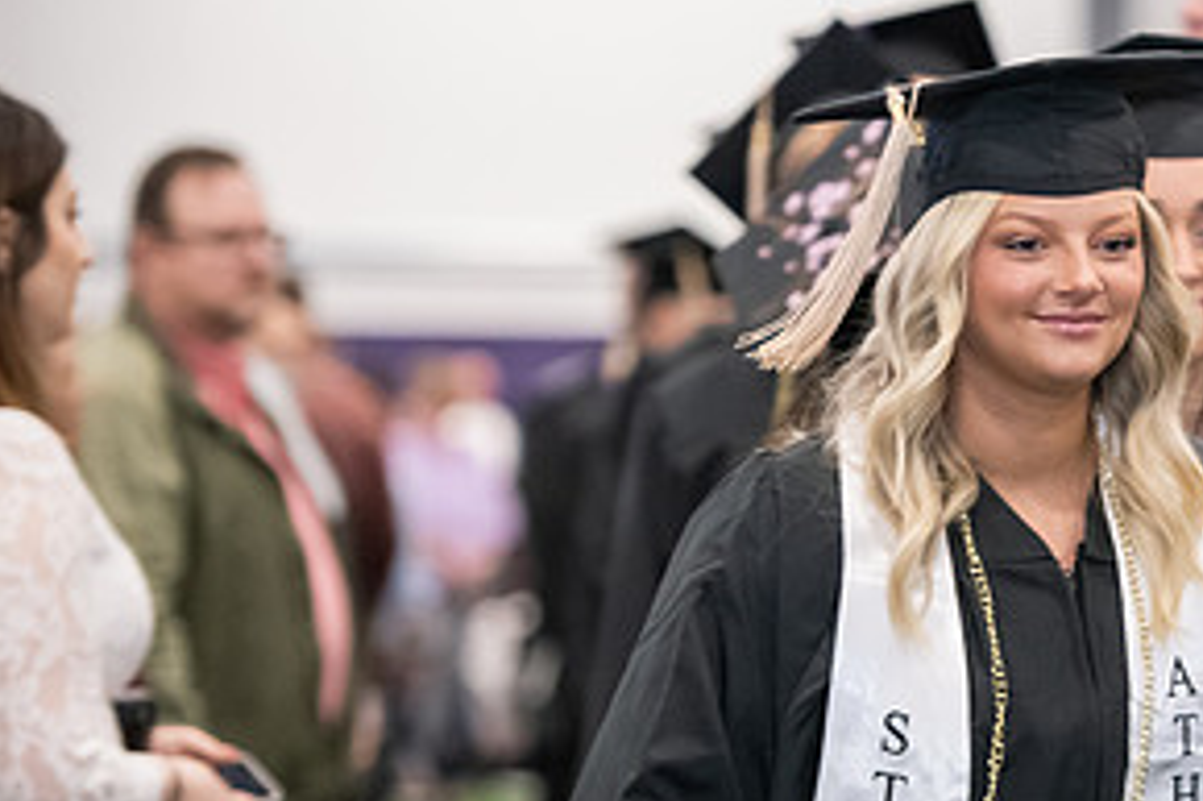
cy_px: 396
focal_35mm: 250
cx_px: 1191
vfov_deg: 5.5
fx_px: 8349
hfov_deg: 8.2
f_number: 3.2
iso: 3200
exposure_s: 1/200
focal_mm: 125
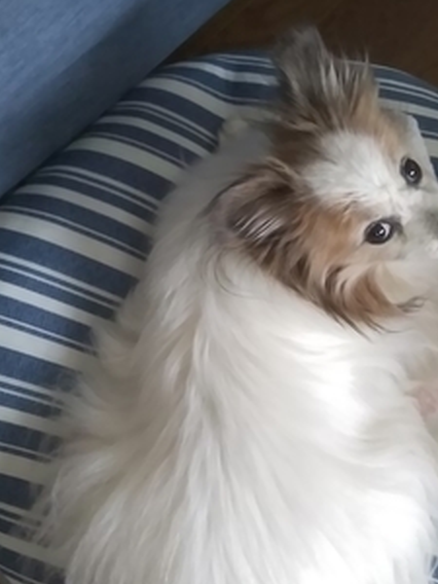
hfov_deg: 29.1
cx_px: 248
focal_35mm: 50
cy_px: 335
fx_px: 844
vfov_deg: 38.1
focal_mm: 4
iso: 500
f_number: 2.2
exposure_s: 1/24
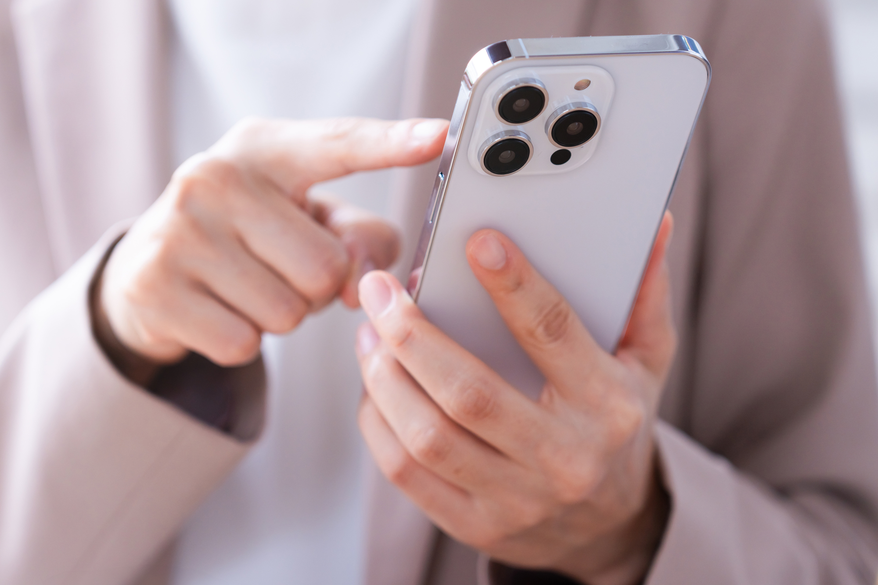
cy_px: 292
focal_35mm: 112
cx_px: 439
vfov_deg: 12.2
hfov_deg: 18.3
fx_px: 2731
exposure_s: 1/500
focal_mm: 75
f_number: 2.8
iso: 100
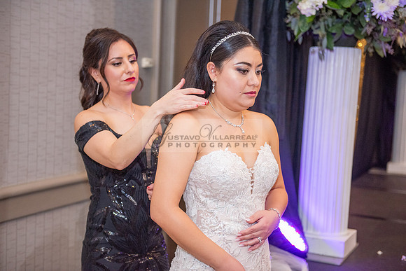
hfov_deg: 35.6
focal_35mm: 56
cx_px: 203
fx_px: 632
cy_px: 136
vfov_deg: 24.2
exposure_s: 1/160
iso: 1600
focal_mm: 56
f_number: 2.8
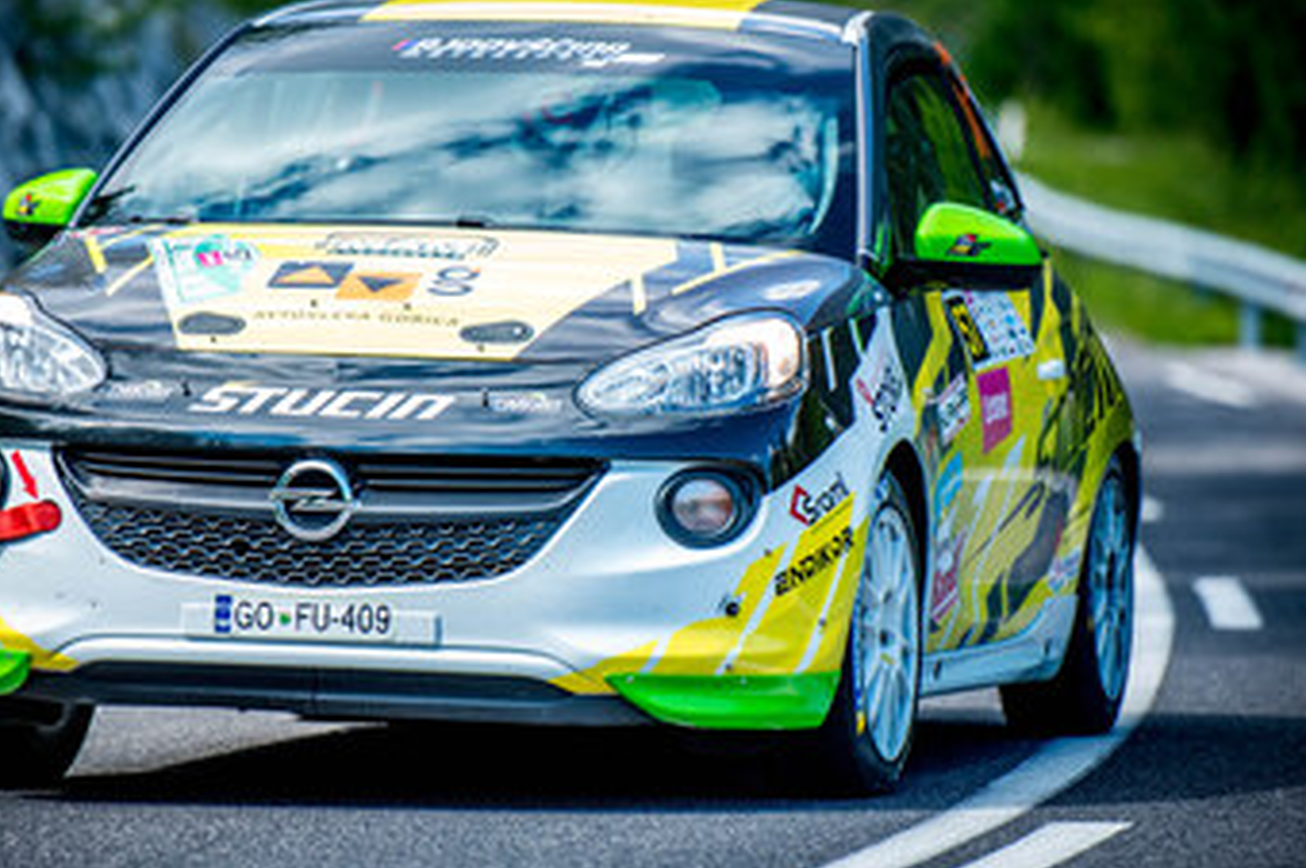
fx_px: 9604
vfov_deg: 5.2
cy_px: 411
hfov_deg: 7.8
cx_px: 545
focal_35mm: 265
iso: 640
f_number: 2.8
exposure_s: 1/2500
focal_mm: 200
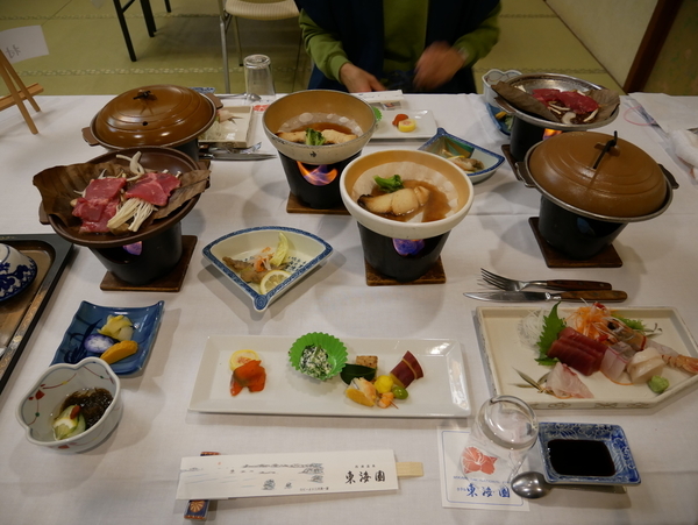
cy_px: 262
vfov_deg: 56.9
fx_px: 484
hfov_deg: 71.6
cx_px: 349
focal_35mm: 24
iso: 800
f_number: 3.5
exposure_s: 1/50
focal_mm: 12
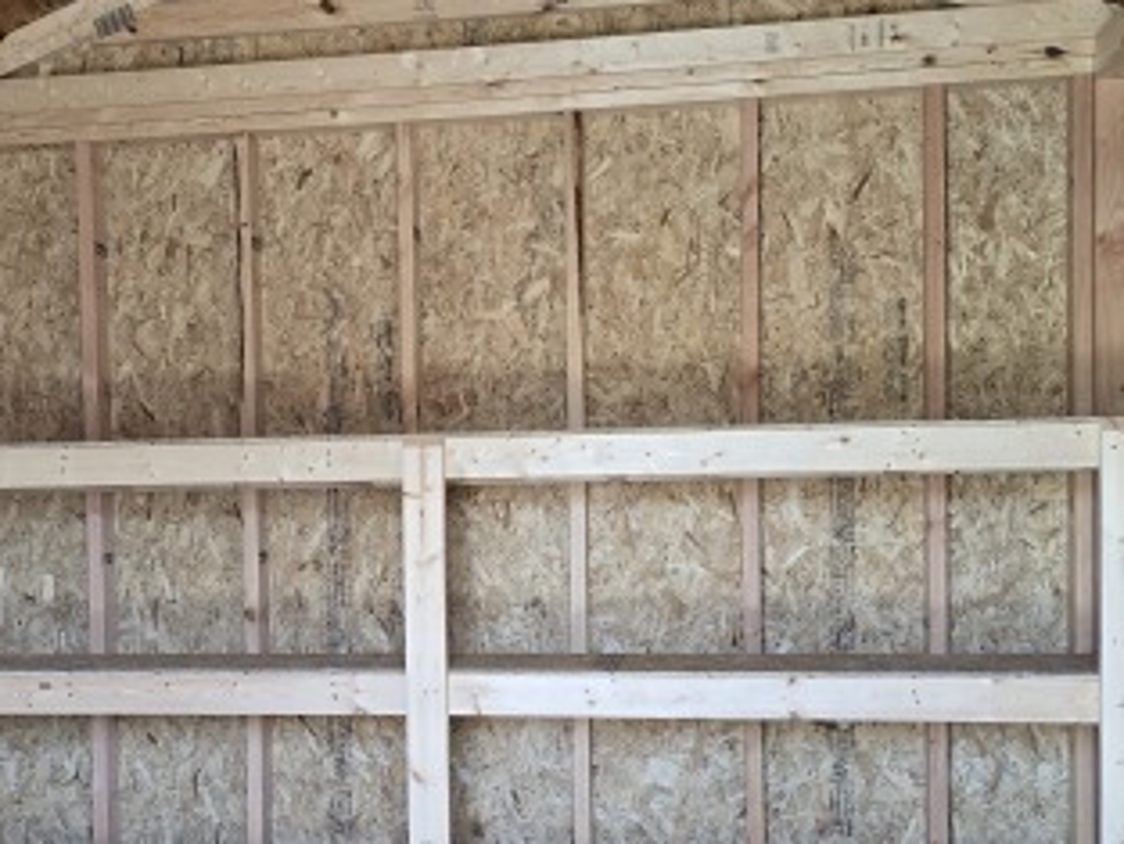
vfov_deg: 30.7
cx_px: 413
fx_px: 1527
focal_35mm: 47
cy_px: 564
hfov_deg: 40.1
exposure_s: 1/120
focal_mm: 6.3
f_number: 1.7
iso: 160
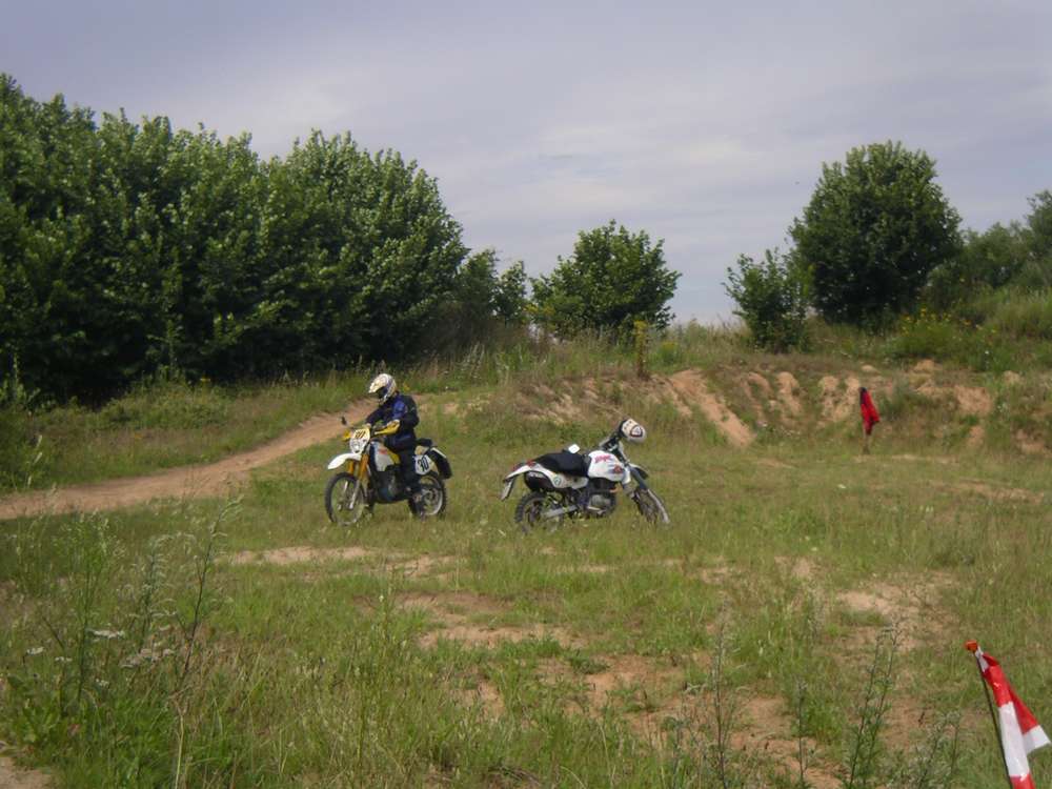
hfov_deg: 18.9
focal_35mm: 104
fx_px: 3161
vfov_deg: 14.2
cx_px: 526
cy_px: 394
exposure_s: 1/400
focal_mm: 16
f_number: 3.9
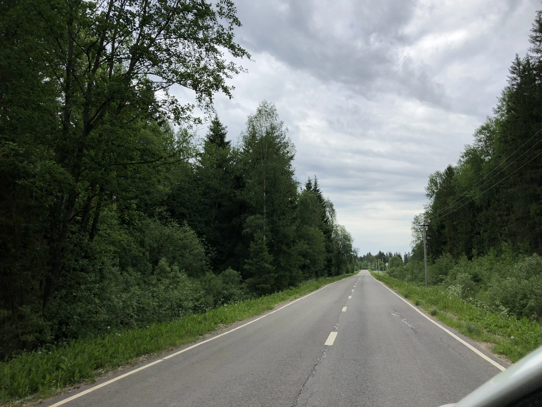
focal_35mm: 28
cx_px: 271
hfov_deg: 63.4
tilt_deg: +7.2
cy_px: 204
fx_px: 438
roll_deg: +0.4
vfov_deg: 49.7
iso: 20
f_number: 1.8
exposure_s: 1/1200
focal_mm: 4
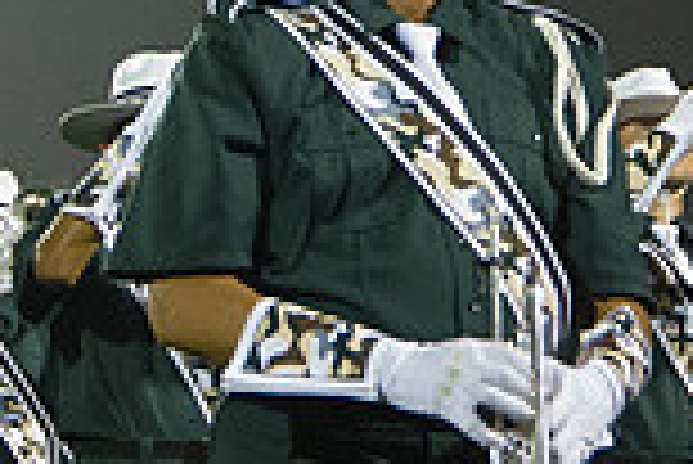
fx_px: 5414
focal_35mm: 281
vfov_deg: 4.9
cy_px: 93
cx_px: 600
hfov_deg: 7.3
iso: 11400
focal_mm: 58
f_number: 5
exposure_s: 1/160
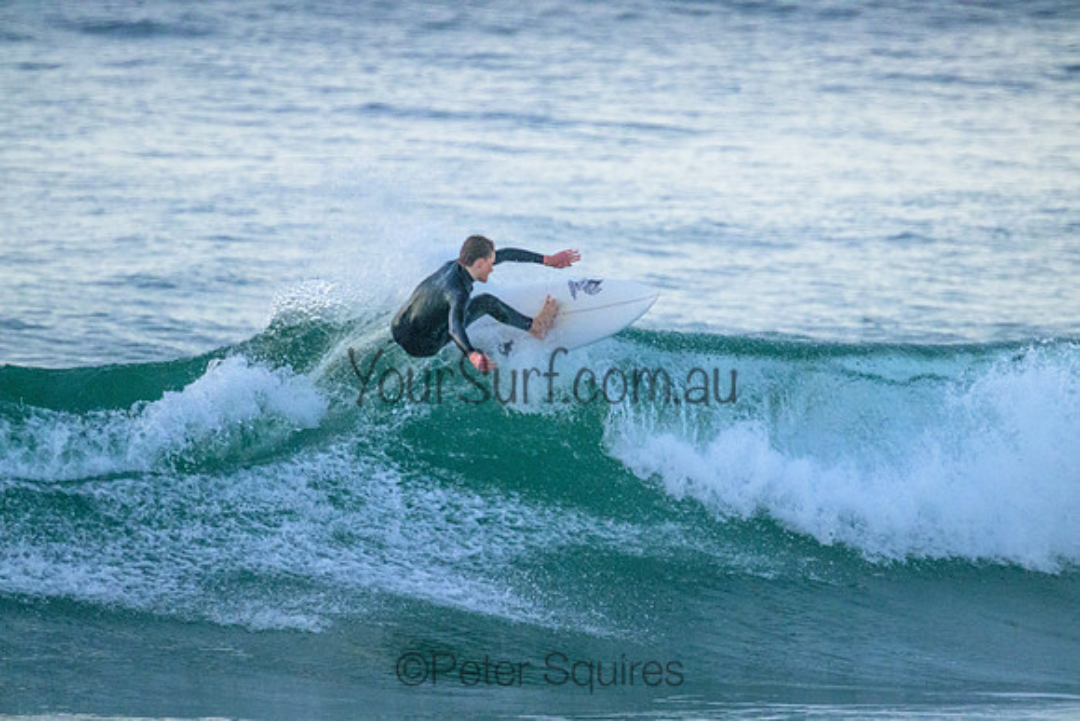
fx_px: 24004
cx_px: 540
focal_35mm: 800
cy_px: 360
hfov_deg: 2.6
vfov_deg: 1.7
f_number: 11
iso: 11400
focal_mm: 800
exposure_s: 1/1600
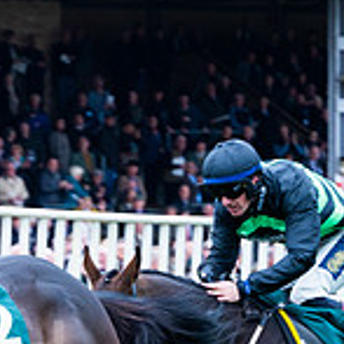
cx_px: -305
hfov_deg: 4.7
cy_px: 433
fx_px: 4104
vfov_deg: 4.8
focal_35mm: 365
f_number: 4
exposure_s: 1/1000
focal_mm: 98
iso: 800
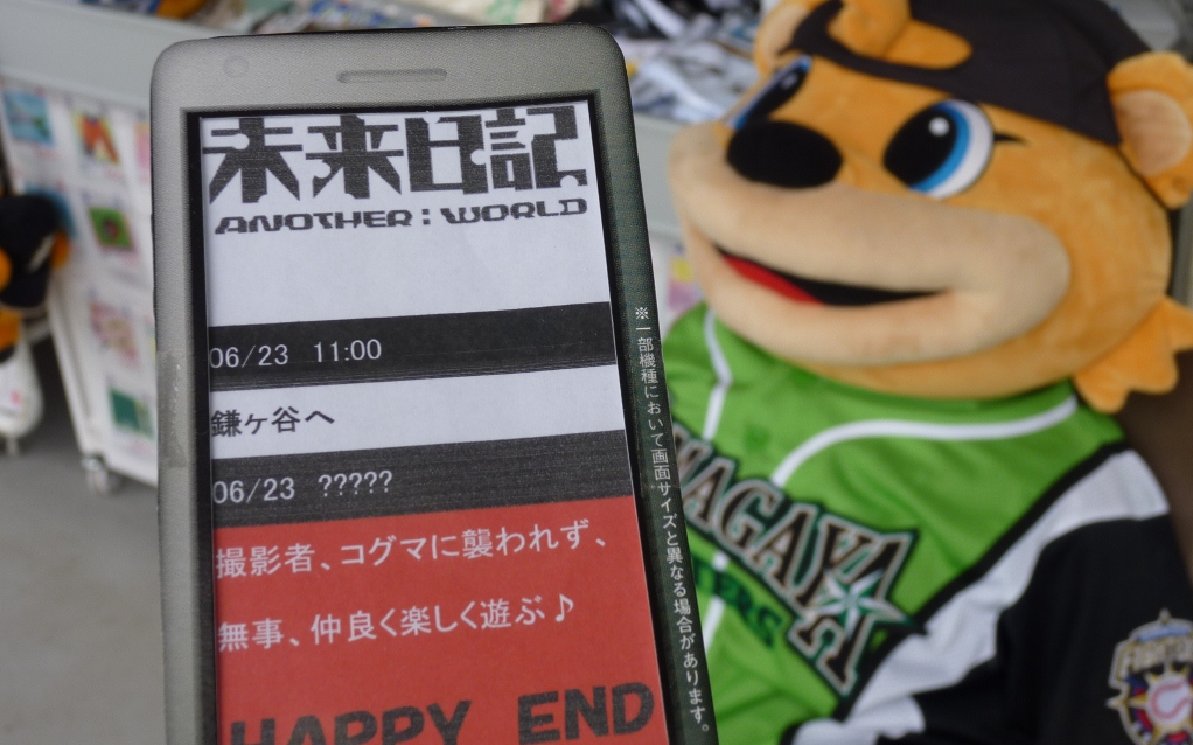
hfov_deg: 39.6
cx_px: 596
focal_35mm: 51
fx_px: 1658
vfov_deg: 25.3
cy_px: 354
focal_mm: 8.6
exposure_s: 1/125
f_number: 4.3
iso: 80
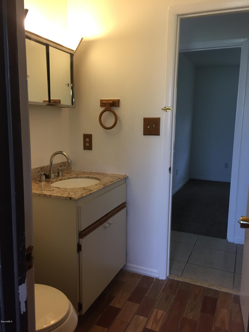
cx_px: 124
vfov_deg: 61.7
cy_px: 166
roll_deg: -0.9
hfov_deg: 48.2
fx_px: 278
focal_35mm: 29
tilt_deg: -9.1
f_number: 2.2
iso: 40
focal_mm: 4.15
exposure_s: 1/30
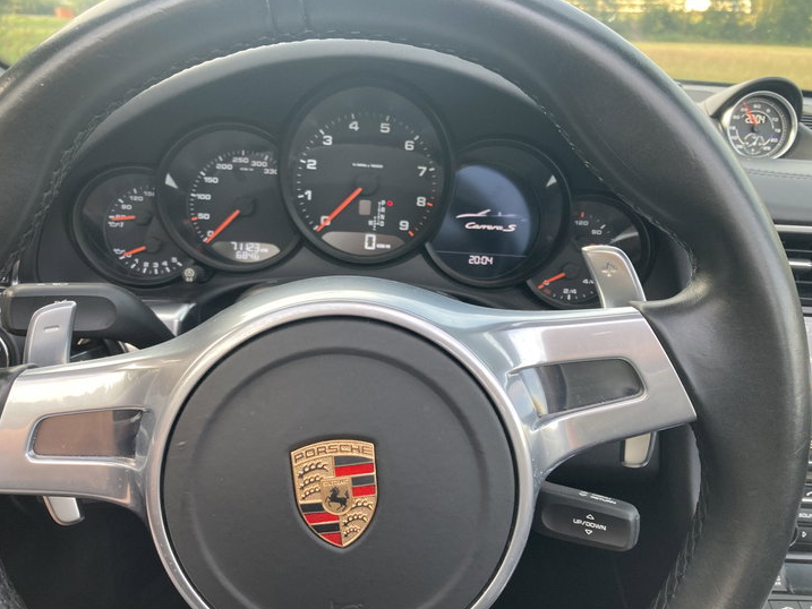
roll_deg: -3.3
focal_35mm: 30
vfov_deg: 46.8
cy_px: 323
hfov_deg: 59.9
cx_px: 378
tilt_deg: -21.9
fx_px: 704
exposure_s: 1/88
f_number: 1.8
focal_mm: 3.99
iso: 80
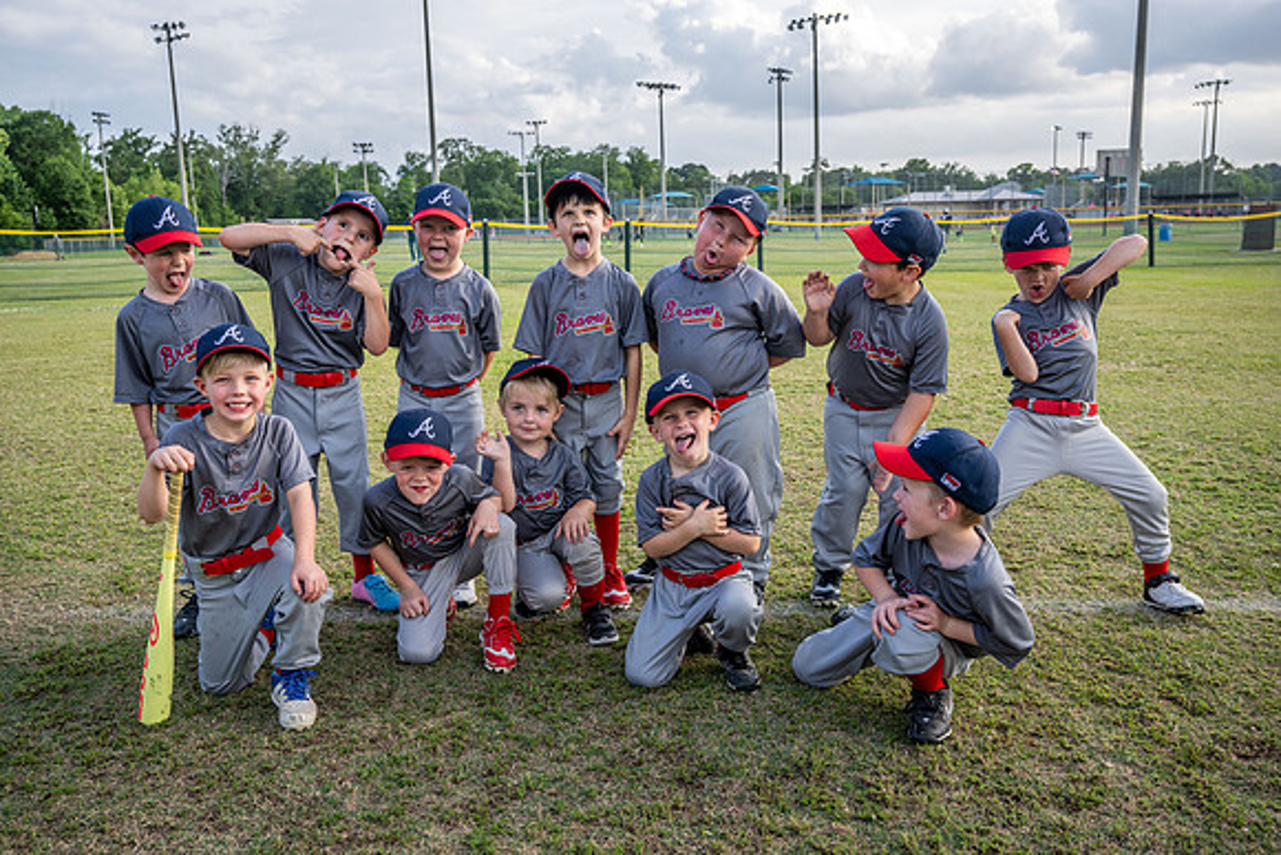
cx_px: 640
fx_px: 1121
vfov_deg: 41.7
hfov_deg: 59.5
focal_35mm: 32
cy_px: 428
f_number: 5.6
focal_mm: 31.5
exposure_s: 1/200
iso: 100
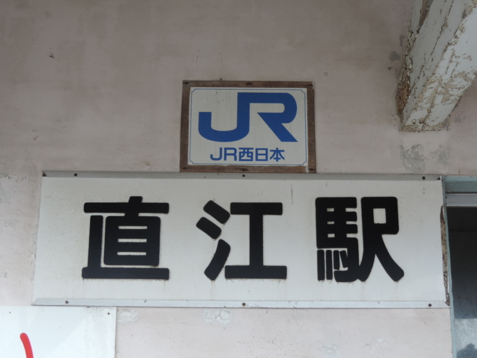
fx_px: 827
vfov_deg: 24.4
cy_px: 179
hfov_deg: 32.2
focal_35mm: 60
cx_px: 238
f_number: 3.7
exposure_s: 1/60
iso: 110
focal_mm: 10.7
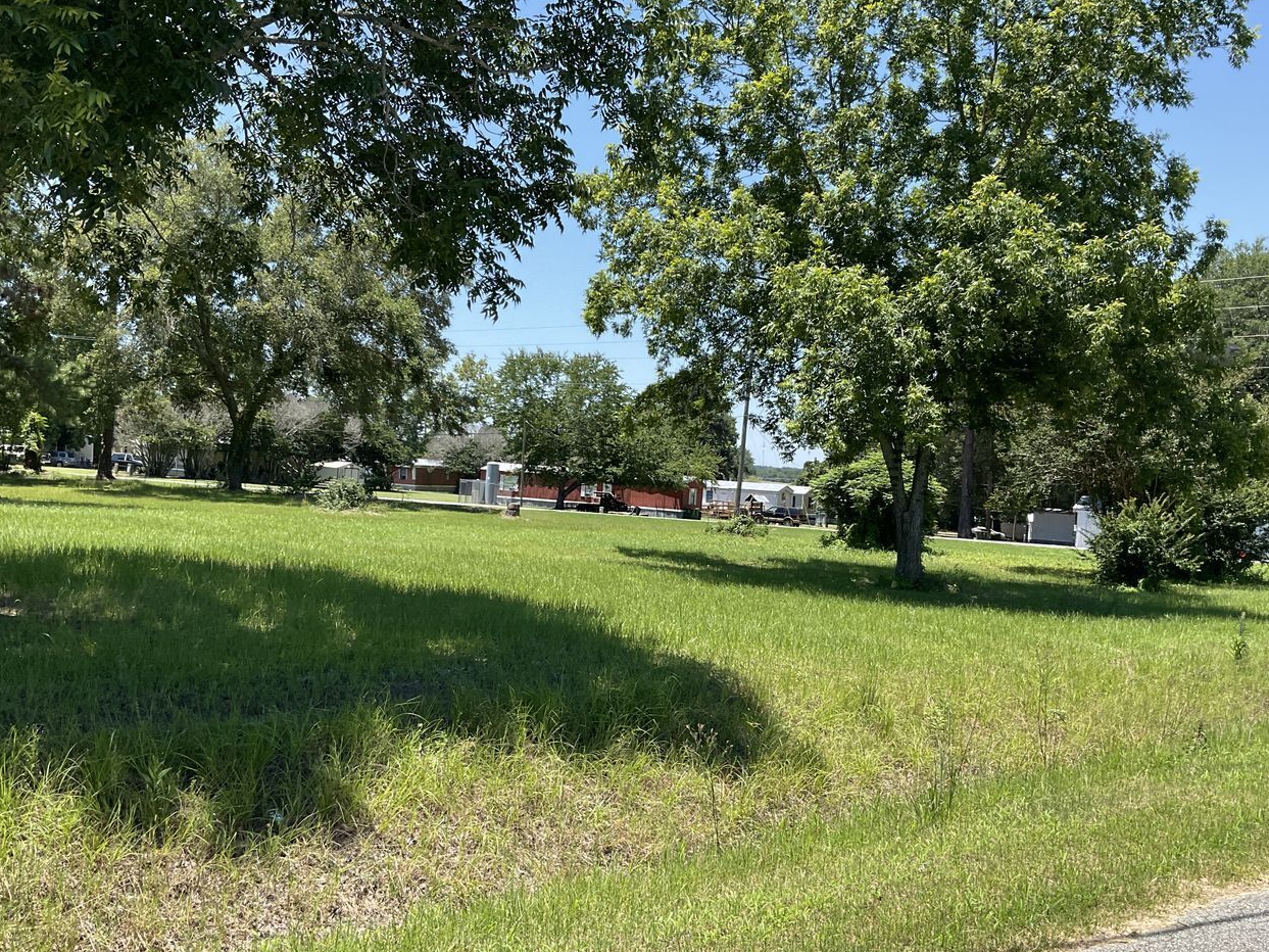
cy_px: 519
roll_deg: -3.2
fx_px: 1283
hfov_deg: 52.6
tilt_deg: -1.2
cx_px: 649
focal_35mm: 35
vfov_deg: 40.7
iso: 16
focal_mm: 3
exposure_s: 1/1035
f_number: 1.8
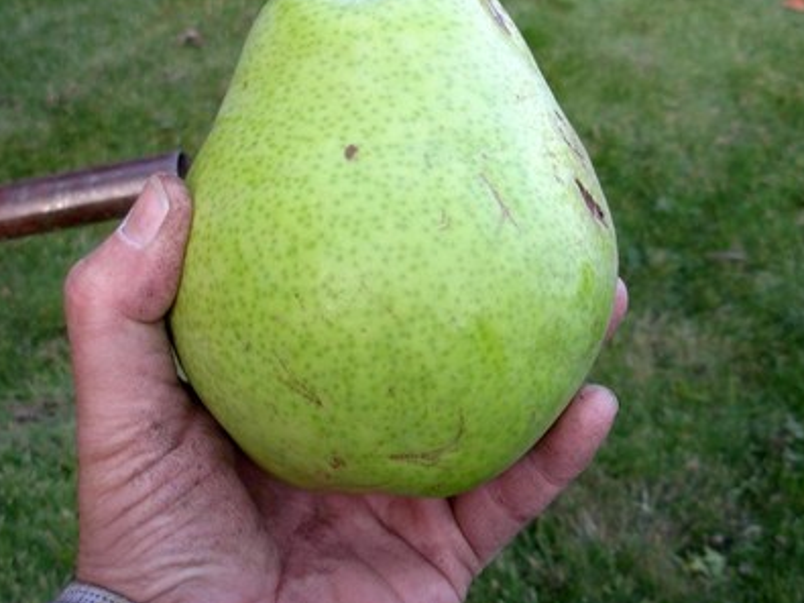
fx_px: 1207
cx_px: 434
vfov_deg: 27.8
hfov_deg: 36.8
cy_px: 199
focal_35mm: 52
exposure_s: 1/33.9
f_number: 2.9
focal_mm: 6.3
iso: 79
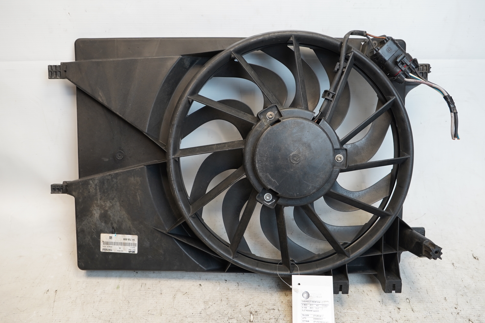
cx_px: 242
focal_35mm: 28
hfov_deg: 65.5
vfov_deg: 46.3
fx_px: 377
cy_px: 162
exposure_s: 1/60
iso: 320
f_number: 4
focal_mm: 19
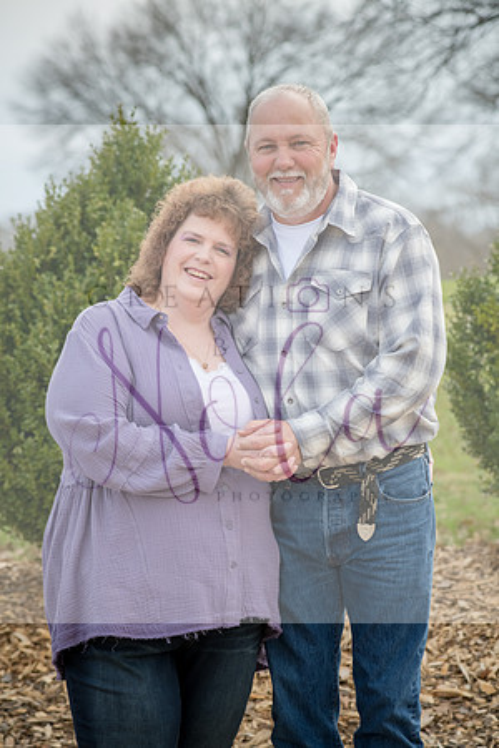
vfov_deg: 16.4
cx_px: 250
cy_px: 374
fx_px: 2599
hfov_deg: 11.0
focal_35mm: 125
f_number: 6.3
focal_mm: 125
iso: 400
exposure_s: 1/500
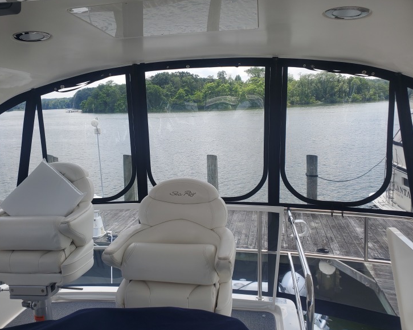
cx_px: 193
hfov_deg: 62.1
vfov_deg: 51.5
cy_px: 165
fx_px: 342
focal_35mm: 28
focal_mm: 4.3
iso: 50
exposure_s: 1/902
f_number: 2.4
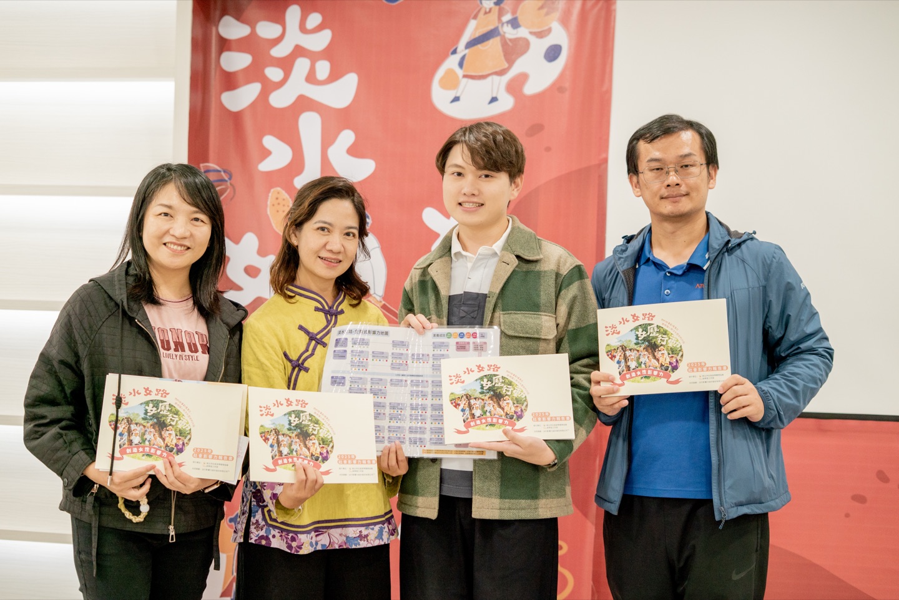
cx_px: 450
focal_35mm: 50
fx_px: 1249
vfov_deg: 27.0
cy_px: 300
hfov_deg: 39.6
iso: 800
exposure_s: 1/250
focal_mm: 50
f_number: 2.8
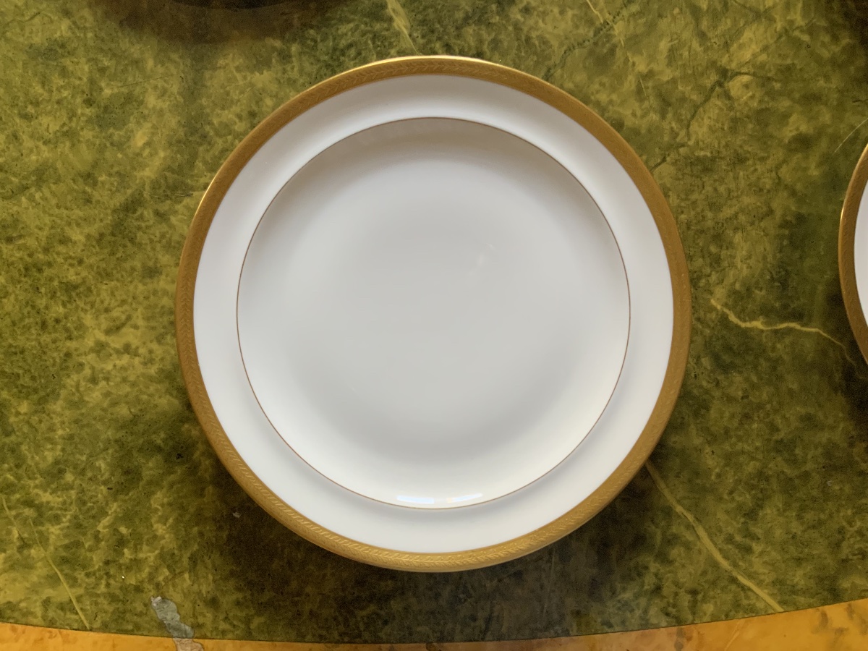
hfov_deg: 61.7
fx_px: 727
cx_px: 434
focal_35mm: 29
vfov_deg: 48.2
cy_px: 326
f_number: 1.8
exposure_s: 1/50
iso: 125
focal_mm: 3
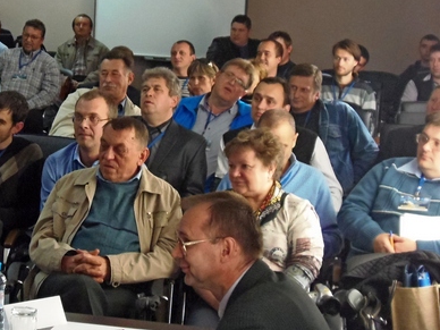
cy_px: 91
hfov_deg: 19.1
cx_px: 50
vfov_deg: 14.6
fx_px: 1284
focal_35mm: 101
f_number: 3.8
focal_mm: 9.1
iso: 500
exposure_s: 1/25
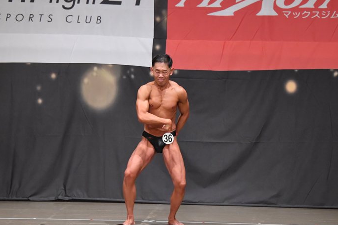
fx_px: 1989
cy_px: 119
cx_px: 166
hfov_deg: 9.7
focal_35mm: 212
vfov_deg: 6.5
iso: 6400
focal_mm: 125
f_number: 5.6
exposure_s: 1/400
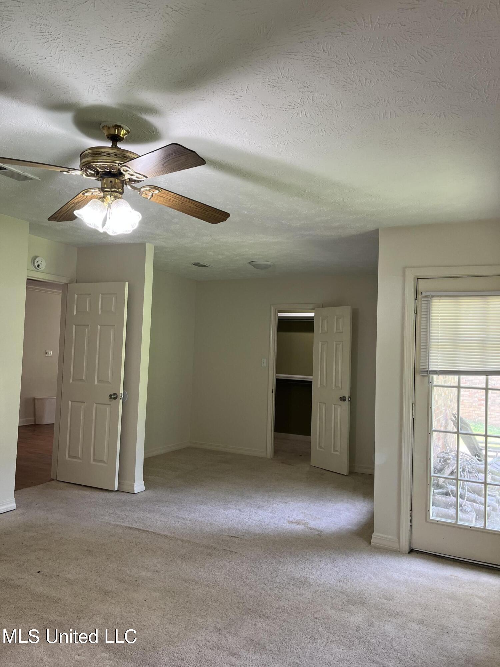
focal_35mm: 26
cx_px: 250
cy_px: 334
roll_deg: -1.4
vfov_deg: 67.3
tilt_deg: +1.4
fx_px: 501
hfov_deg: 53.1
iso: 125
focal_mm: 5.1
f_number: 1.6
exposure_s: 1/120
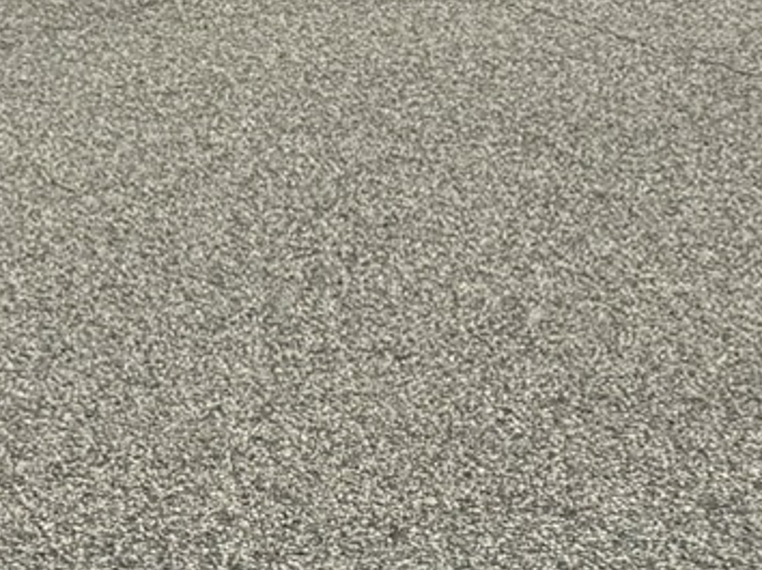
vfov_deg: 9.1
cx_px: -820
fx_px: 3058
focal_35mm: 139
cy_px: -1009
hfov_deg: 12.3
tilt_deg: +4.3
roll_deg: -0.6
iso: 80
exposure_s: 1/15152
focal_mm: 6.76
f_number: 1.78
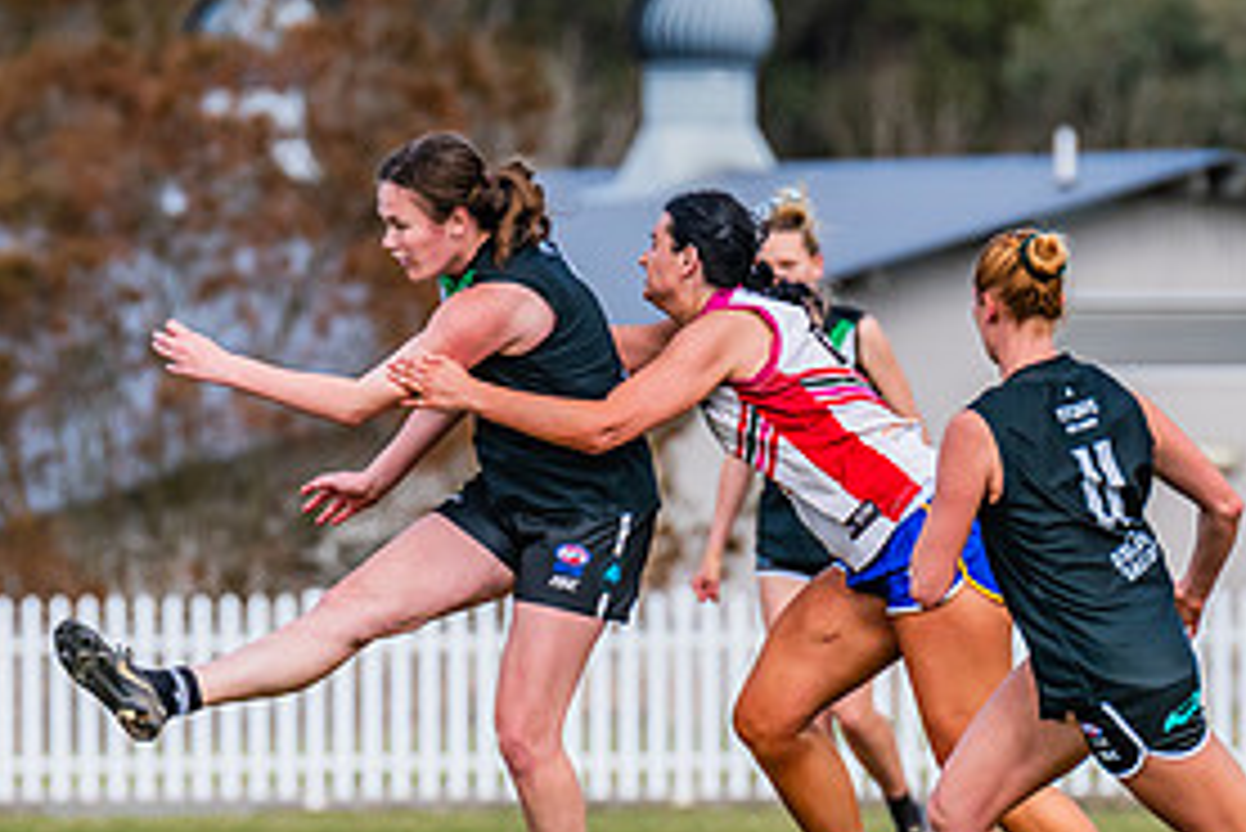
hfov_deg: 2.4
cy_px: 550
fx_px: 29607
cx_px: 333
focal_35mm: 855
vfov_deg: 1.6
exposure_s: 1/1600
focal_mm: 380
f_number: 7.1
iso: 800
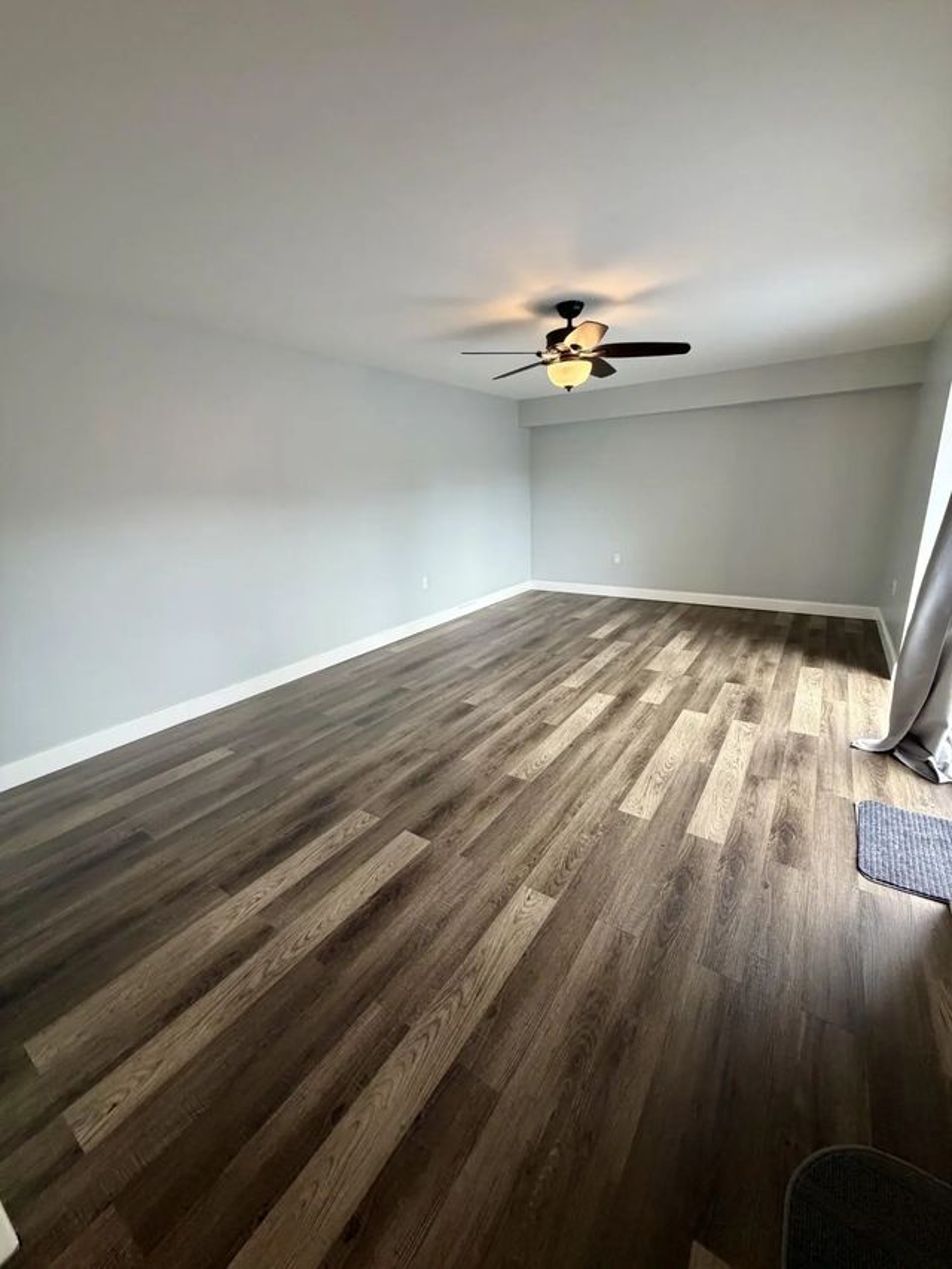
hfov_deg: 85.7
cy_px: 634
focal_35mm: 14
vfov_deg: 102.1
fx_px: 513
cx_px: 476
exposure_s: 1/120
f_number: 2.2
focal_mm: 2.22
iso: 320
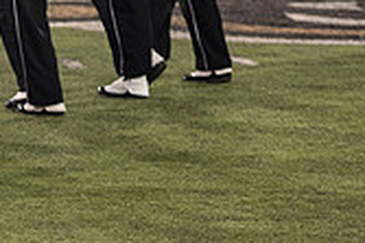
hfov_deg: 5.4
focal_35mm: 381
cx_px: -240
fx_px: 3859
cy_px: -92
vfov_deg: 3.6
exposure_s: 1/500
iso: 1000
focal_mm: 110
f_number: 2.8
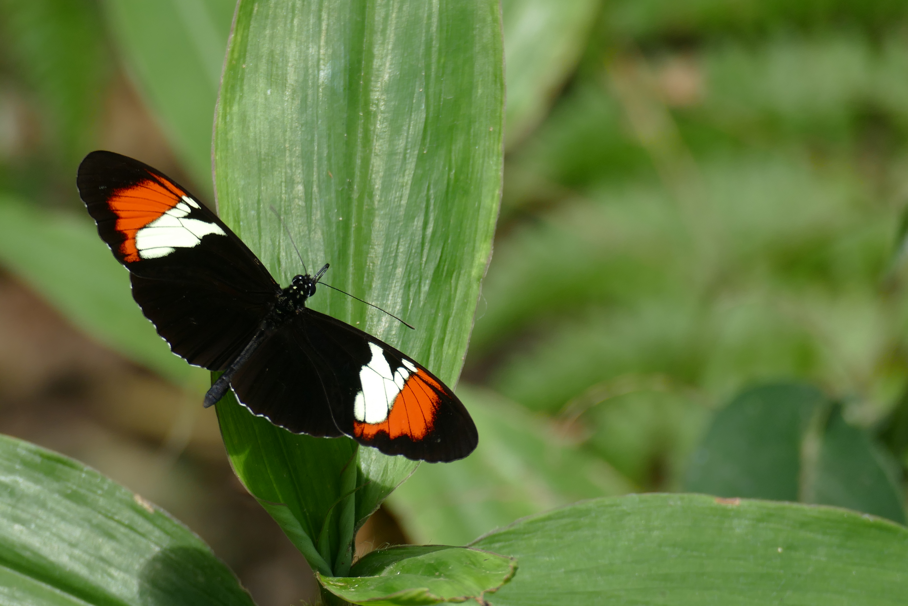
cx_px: 454
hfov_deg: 3.7
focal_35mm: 550
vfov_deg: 2.5
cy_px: 303
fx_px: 13871
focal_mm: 146
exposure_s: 1/160
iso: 125
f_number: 4
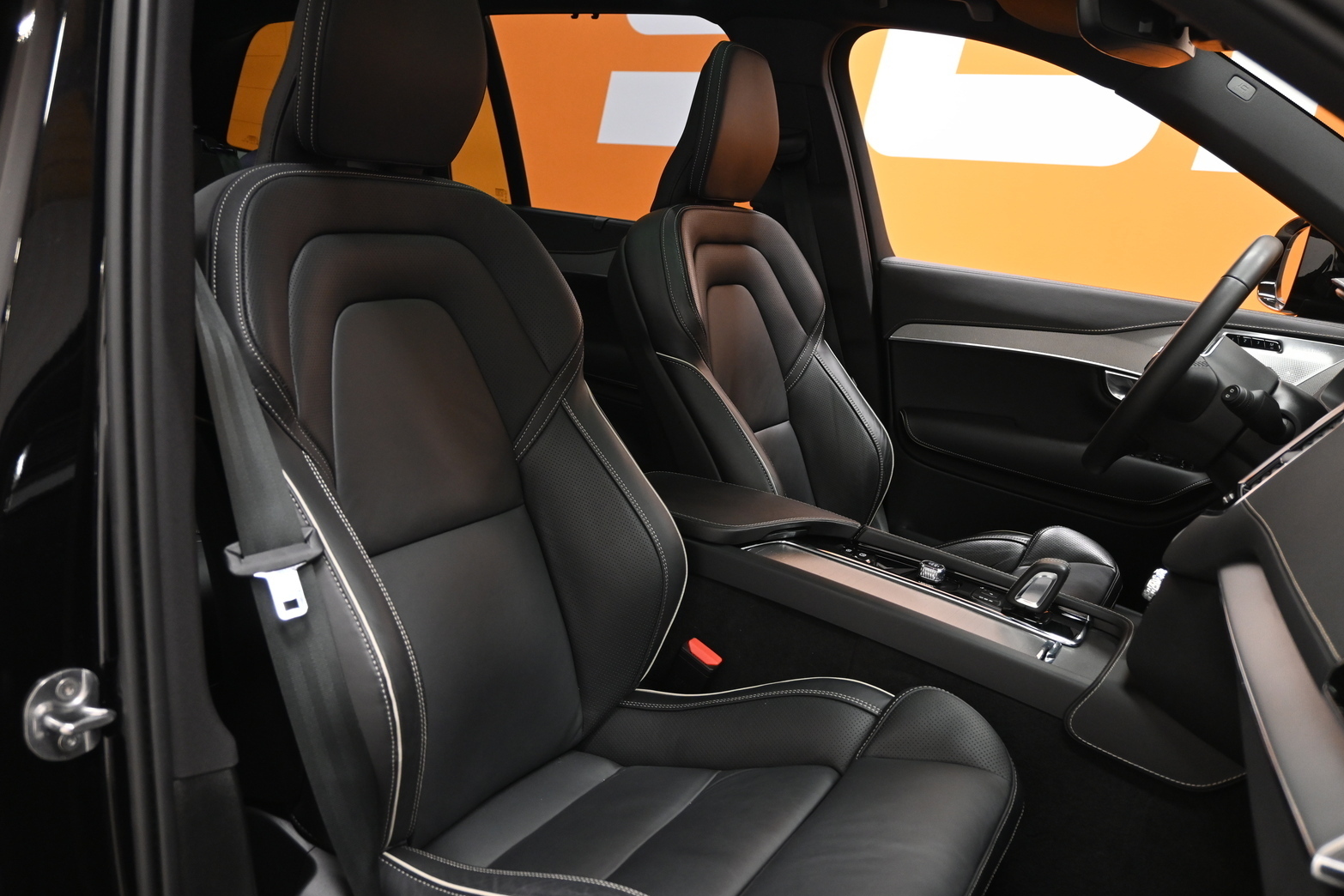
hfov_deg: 61.5
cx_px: 654
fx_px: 1130
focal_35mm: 30
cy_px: 450
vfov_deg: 43.3
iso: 1000
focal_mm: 19.5
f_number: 3.8
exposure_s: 1/30
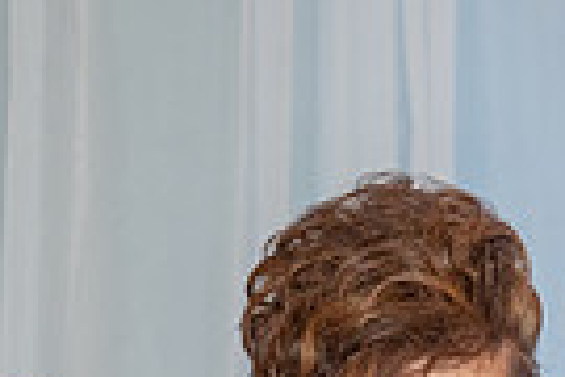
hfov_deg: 6.8
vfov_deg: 4.5
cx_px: 678
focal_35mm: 300
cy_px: 777
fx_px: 4708
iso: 1000
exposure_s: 1/160
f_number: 2.8
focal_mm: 70
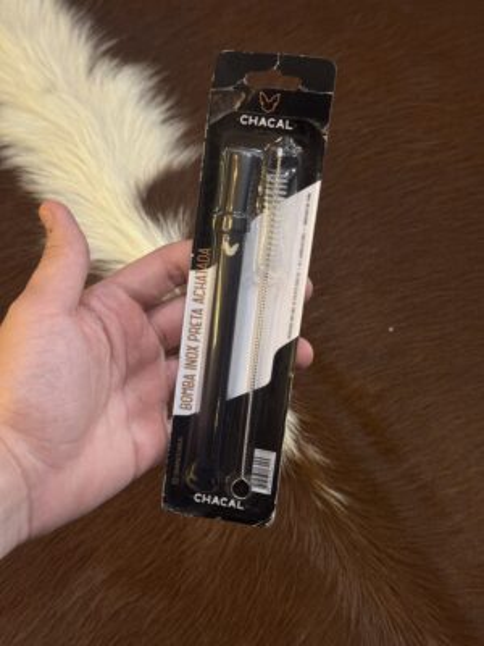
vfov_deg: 39.7
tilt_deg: -60.4
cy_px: 323
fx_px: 895
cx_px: 242
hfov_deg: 30.3
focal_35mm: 48
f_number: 1.78
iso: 125
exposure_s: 1/60
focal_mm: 6.76
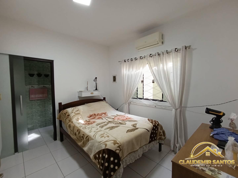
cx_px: 119
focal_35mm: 16
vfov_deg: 78.1
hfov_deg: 94.5
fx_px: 110
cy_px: 89
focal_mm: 1.65
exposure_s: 1/60
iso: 250
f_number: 2.2
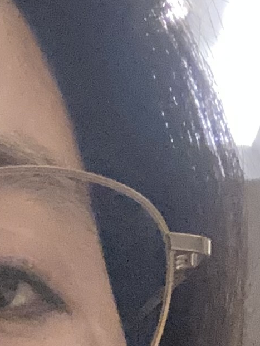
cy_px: 636
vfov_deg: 11.5
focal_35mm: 159
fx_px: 1590
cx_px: -207
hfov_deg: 9.0
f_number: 2.2
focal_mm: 2.87
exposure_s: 1/26
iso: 500
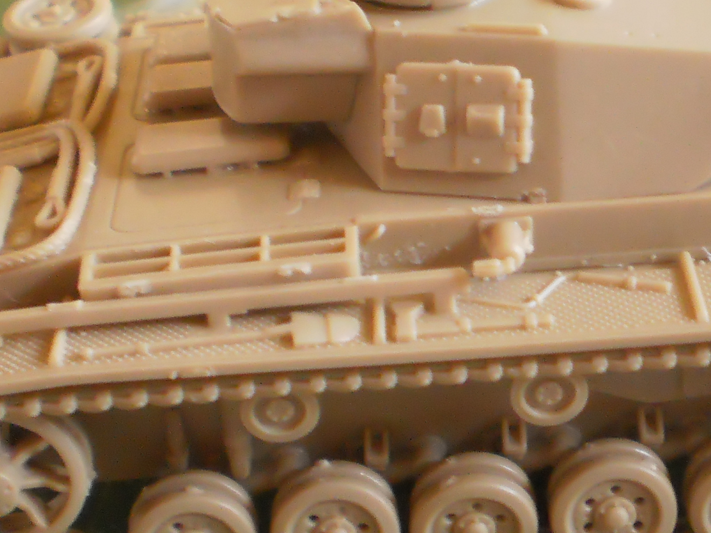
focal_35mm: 89
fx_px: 1828
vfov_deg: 16.6
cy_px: 227
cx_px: 569
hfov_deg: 21.7
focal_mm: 6.3
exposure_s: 1/13
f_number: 3.1
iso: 400
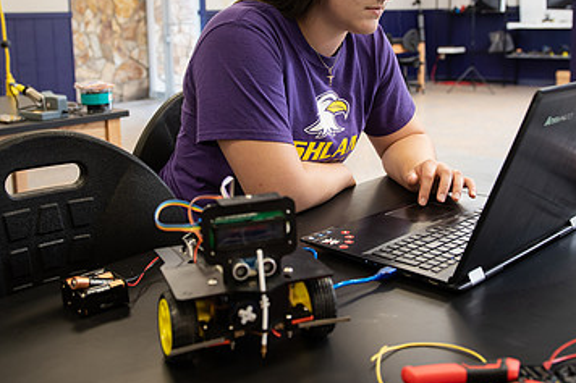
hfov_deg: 44.5
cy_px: 124
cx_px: 273
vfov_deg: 30.2
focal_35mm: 44
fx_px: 704
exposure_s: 1/125
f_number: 4
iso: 800
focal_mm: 27
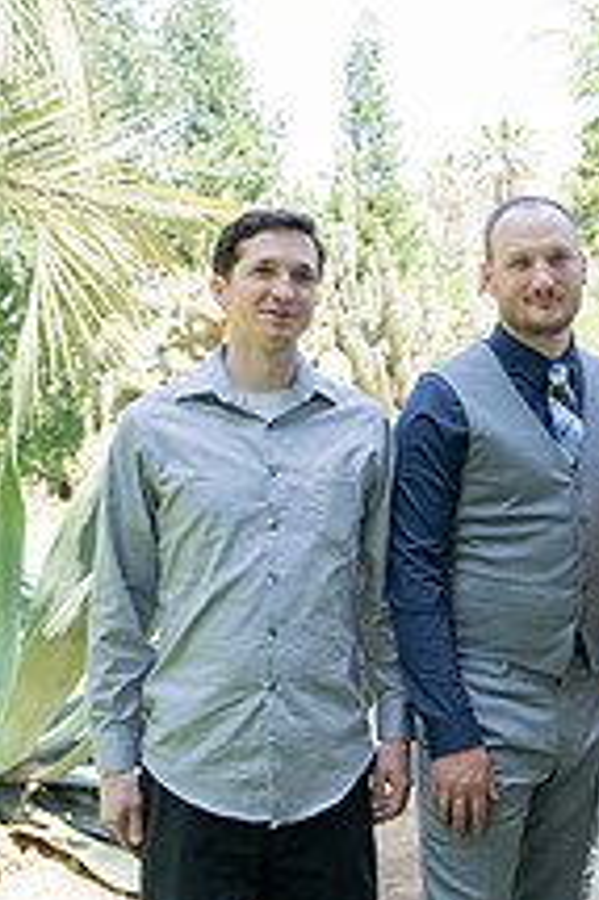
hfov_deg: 19.6
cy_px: 498
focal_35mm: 67
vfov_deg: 30.1
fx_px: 1675
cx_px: 624
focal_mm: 32
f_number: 4
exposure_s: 1/250
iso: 250
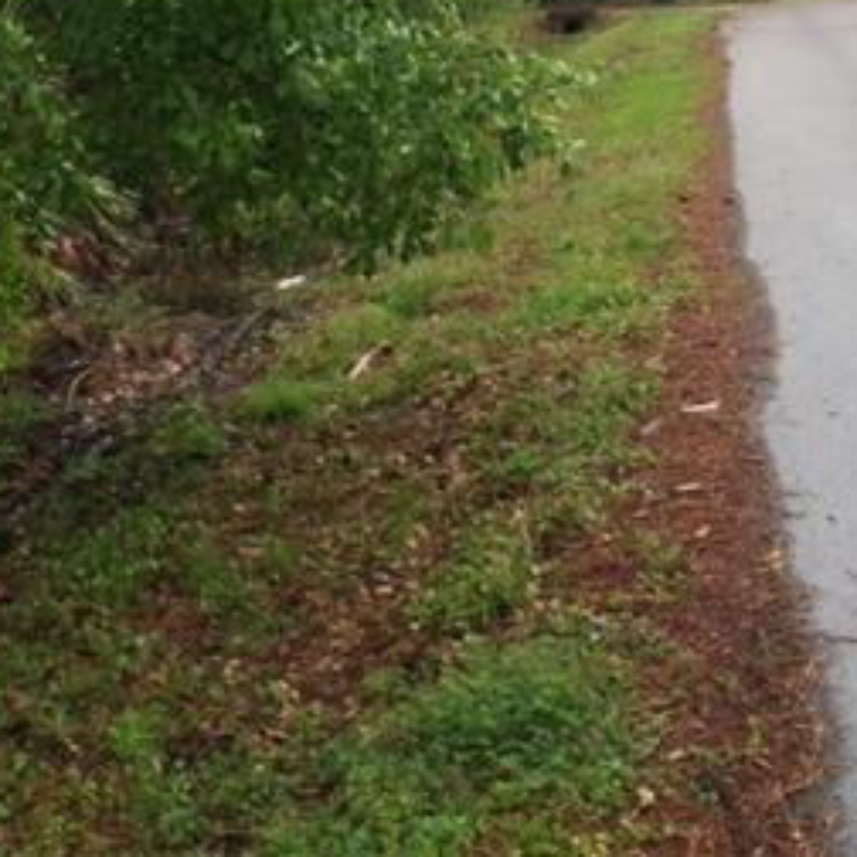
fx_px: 1821
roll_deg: +0.8
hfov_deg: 26.5
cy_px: 439
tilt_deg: -12.8
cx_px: 388
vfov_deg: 26.5
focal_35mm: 65
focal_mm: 4.15
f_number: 2.2
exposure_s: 1/120
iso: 32
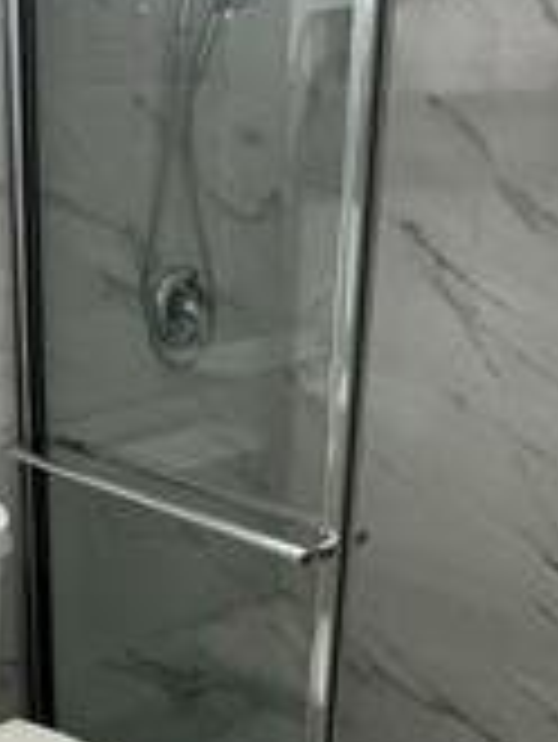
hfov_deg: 28.1
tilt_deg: -19.4
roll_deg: -0.4
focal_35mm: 51
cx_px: 130
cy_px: 504
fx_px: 1095
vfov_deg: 37.0
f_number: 2.2
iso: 80
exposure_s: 1/120
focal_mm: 2.22
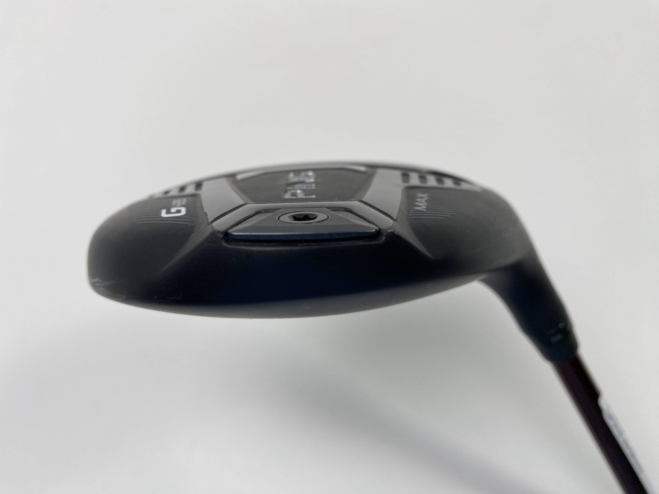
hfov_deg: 69.4
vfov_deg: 54.9
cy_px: 247
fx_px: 476
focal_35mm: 25
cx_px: 330
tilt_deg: -69.5
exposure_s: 1/380
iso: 32
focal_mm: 4.25
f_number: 1.8
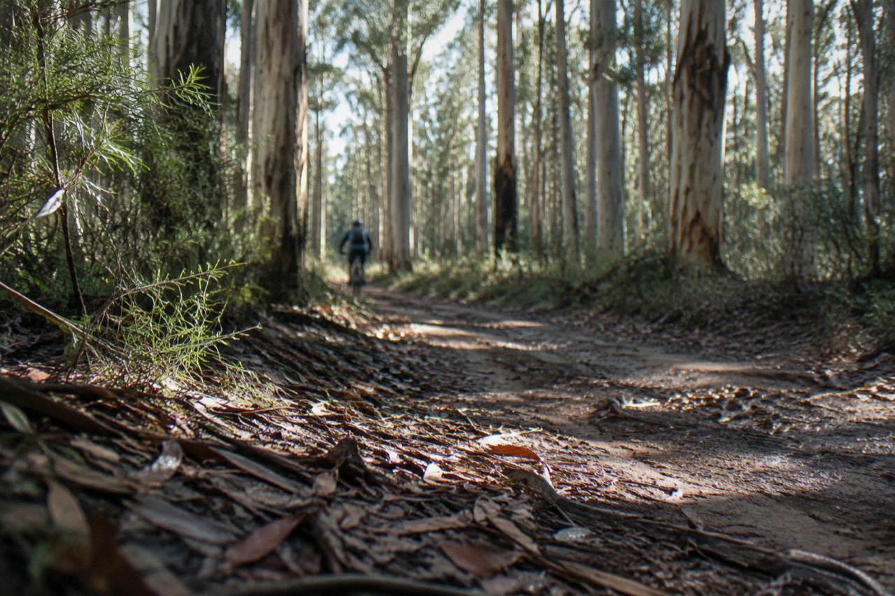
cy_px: 298
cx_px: 448
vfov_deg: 28.6
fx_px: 1168
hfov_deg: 41.9
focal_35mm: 47
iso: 500
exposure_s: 1/1600
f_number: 4.5
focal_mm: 47
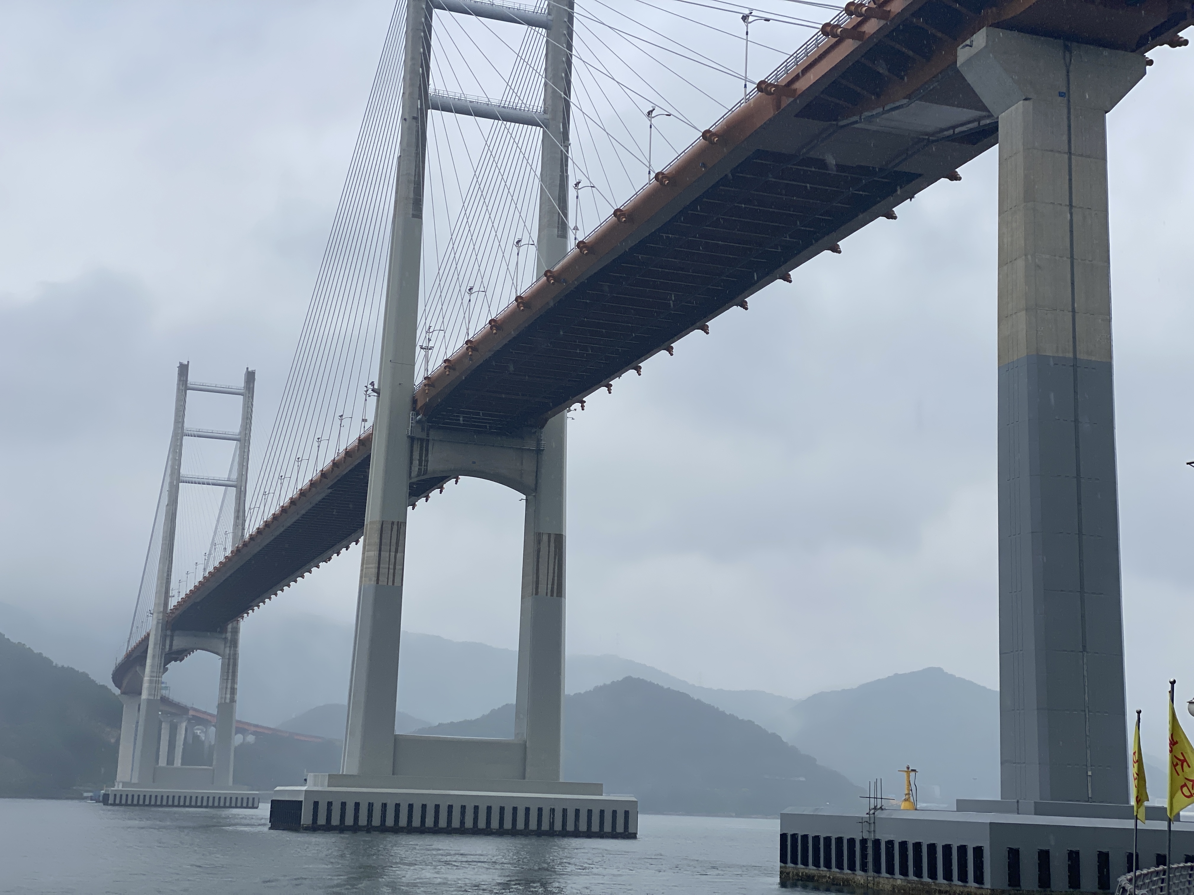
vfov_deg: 28.0
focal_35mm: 52
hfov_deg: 36.8
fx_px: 1794
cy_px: 448
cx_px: 597
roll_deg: -1.6
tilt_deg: +9.3
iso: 20
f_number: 2
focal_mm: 6
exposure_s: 1/749
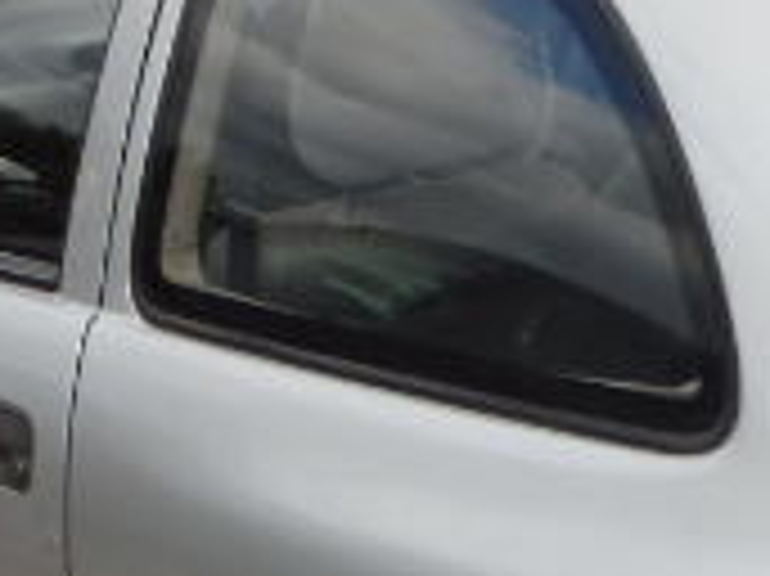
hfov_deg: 13.8
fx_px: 3156
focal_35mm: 142
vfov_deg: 10.2
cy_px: 716
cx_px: 702
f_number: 4.6
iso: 125
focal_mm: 6.8
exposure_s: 1/500
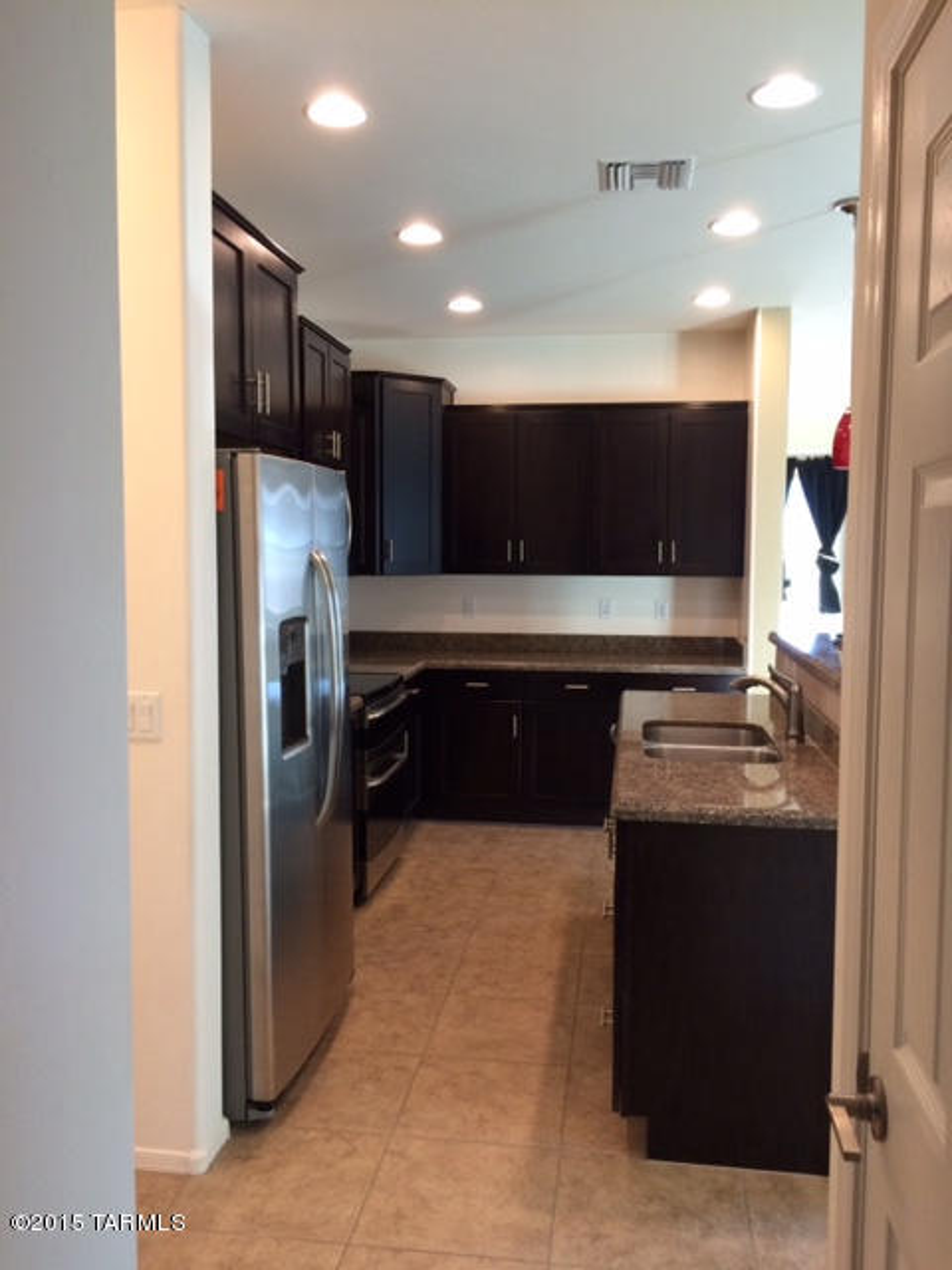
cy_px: 635
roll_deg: +0.2
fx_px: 1063
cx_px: 476
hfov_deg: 48.2
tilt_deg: -5.0
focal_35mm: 29
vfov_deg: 61.7
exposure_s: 1/30
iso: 125
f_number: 2.2
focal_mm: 4.15
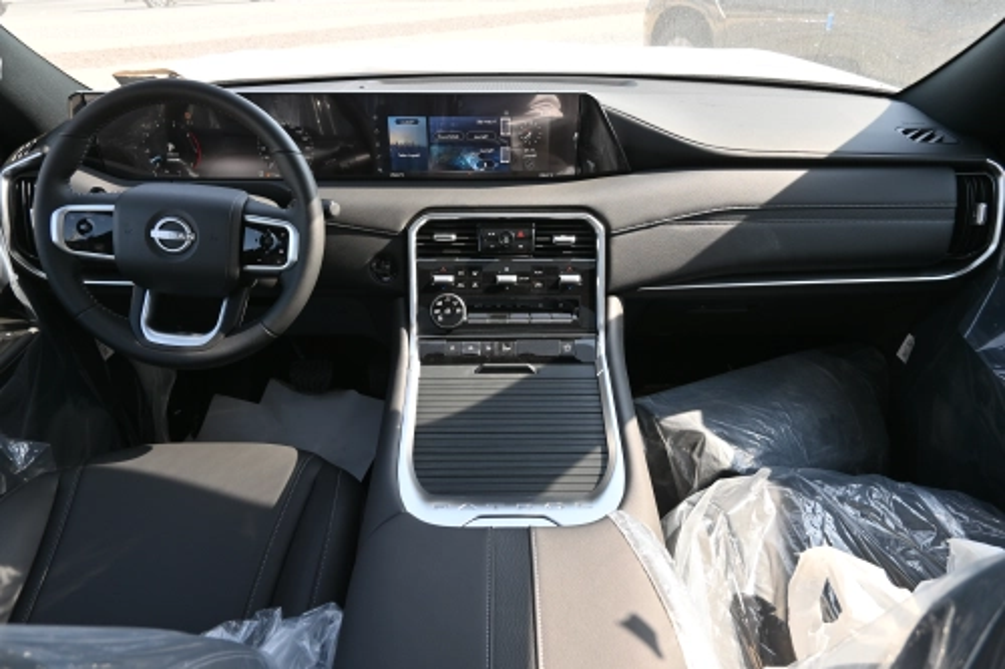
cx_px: 502
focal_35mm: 24
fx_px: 670
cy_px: 334
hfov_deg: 73.8
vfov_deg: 53.1
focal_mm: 16
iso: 200
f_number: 5
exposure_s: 1/250
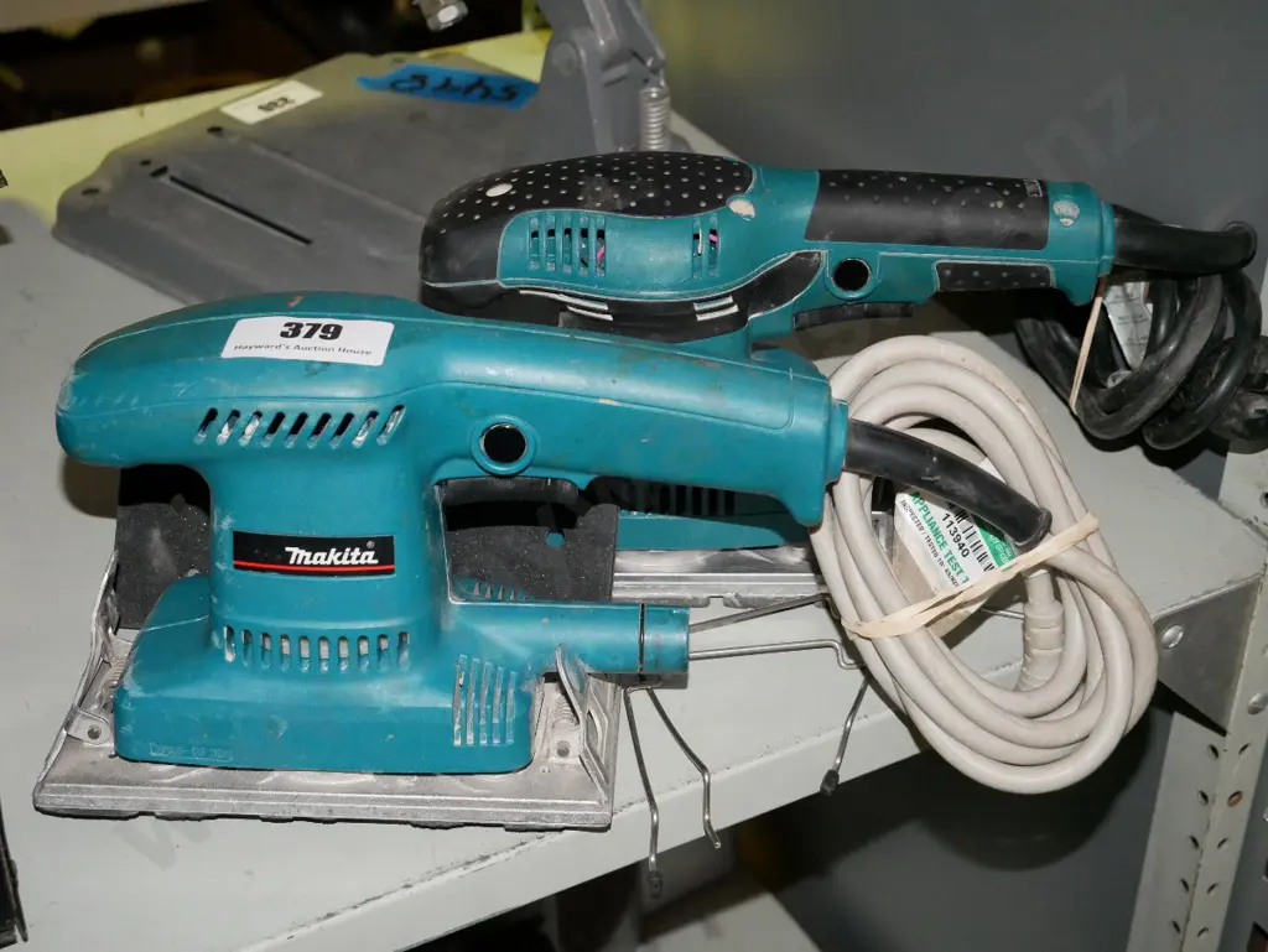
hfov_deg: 32.2
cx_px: 634
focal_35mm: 60
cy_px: 476
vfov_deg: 24.4
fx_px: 2199
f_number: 5.6
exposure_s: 1/125
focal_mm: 30
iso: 3200
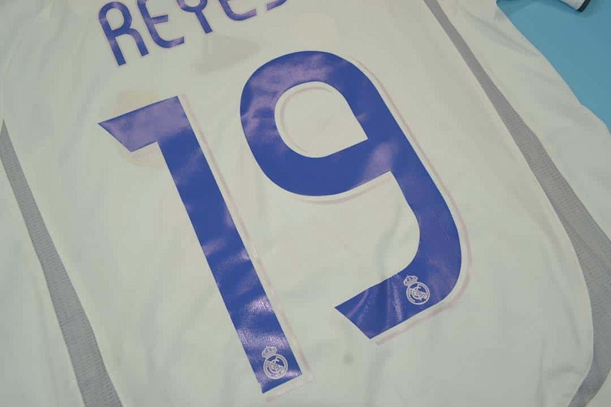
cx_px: 306
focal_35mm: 30
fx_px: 509
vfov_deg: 43.6
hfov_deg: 61.9
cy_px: 204
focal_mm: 20
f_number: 8
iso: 200
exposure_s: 1/60
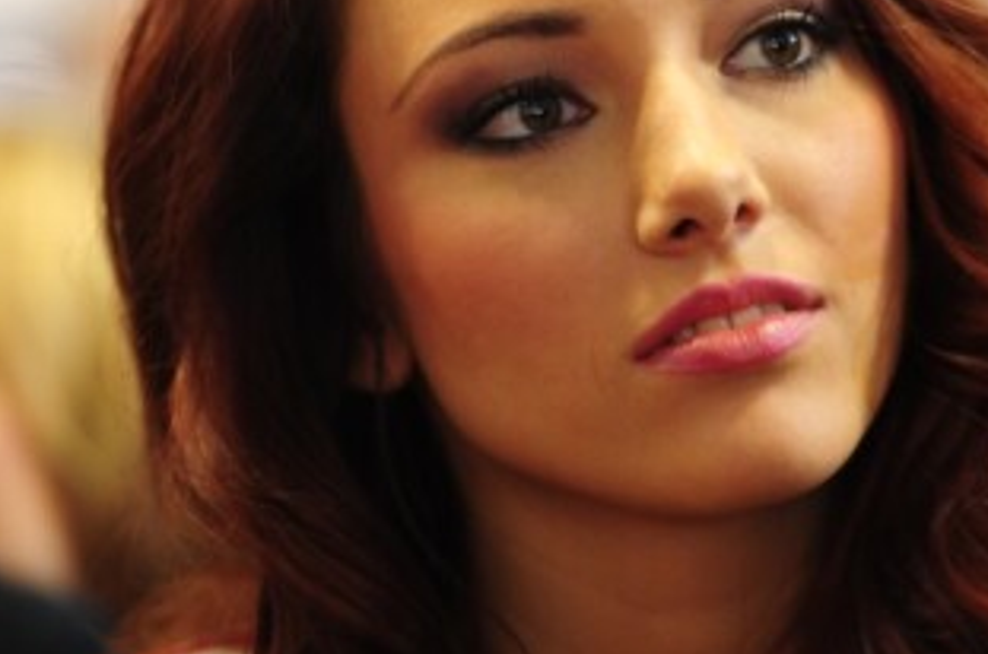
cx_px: 702
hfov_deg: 5.5
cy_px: 230
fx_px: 10216
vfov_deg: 3.7
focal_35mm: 373
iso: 1250
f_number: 2.8
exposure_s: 1/60
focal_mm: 200
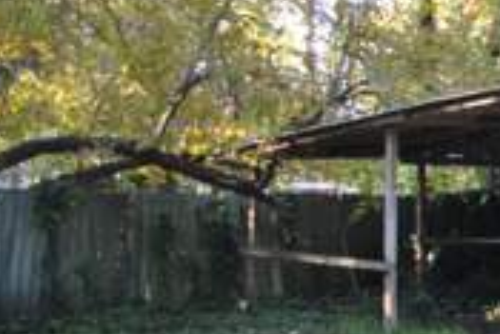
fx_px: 1029
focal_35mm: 74
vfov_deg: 18.5
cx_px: 669
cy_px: 161
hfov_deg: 23.7
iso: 200
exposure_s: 1/60
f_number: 4
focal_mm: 18
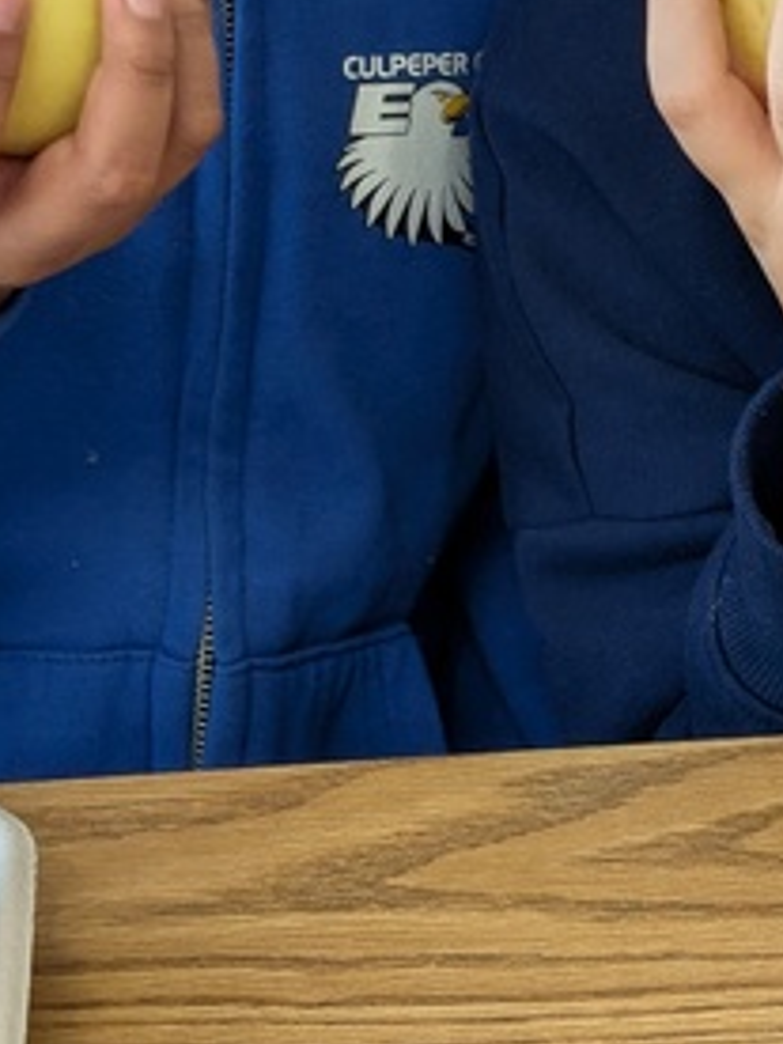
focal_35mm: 100
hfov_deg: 14.7
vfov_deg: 19.4
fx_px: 3016
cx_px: 688
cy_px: 212
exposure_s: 1/121
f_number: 1.73
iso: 66
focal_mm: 4.38
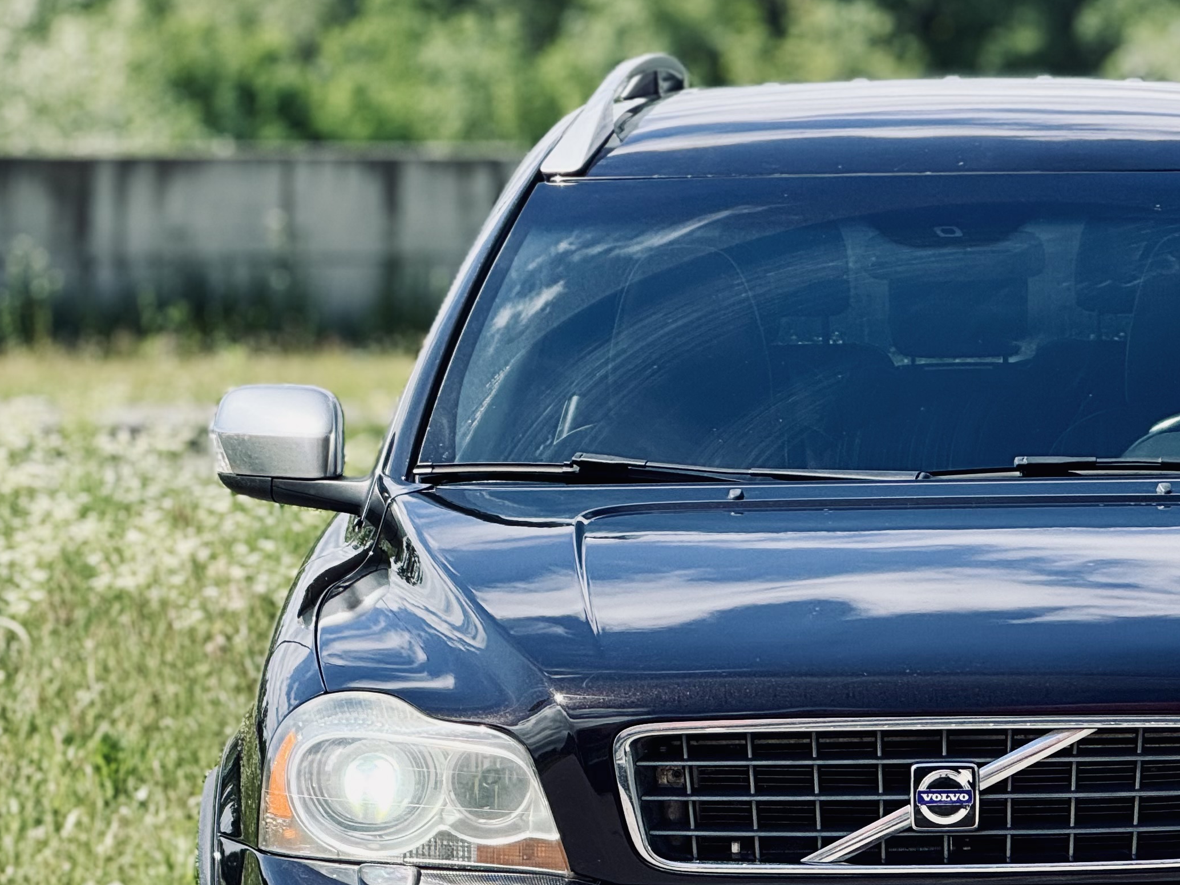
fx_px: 7977
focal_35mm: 234
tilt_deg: -3.1
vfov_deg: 6.3
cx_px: 953
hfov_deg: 8.4
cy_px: 675
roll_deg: +0.4
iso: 50
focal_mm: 15.66
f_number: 2.8
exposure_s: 1/830
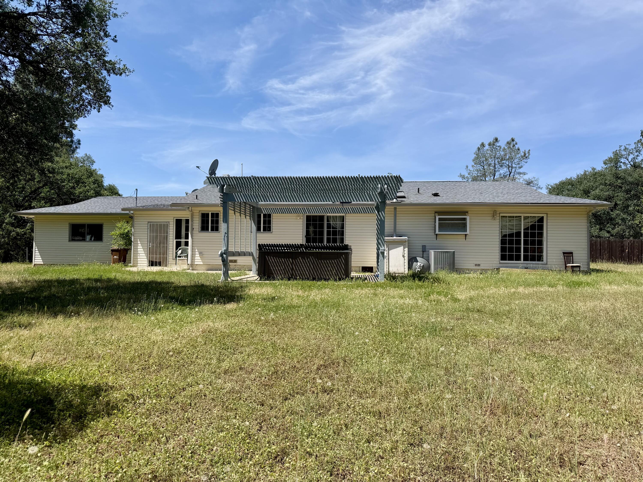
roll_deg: -0.5
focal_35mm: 24
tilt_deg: +2.6
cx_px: 322
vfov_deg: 56.8
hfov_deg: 71.6
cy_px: 241
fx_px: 446
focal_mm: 6.76
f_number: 1.78
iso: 80
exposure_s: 1/4405
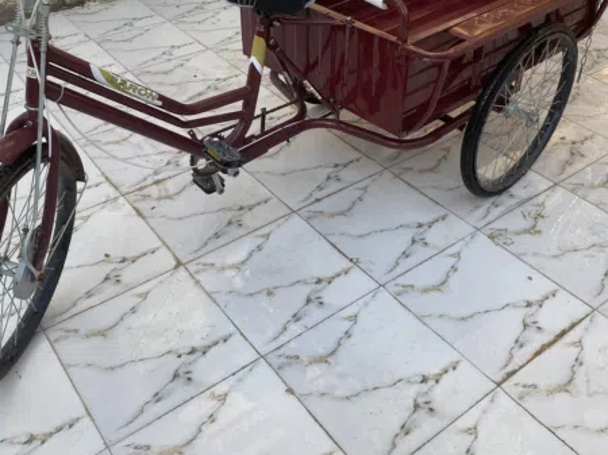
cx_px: 297
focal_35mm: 37
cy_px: 166
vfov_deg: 38.3
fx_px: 650
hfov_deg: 50.2
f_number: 1.8
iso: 32
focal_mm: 4.25
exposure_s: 1/236
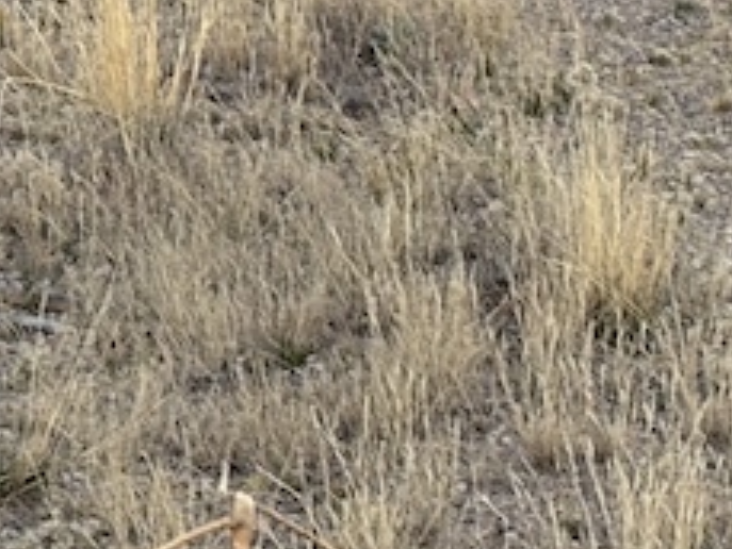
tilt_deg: -4.1
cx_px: -310
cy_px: -456
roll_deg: +0.4
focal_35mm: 272
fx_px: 5755
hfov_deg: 7.2
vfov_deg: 5.4
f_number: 1.6
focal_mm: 5.96
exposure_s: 1/60
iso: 50
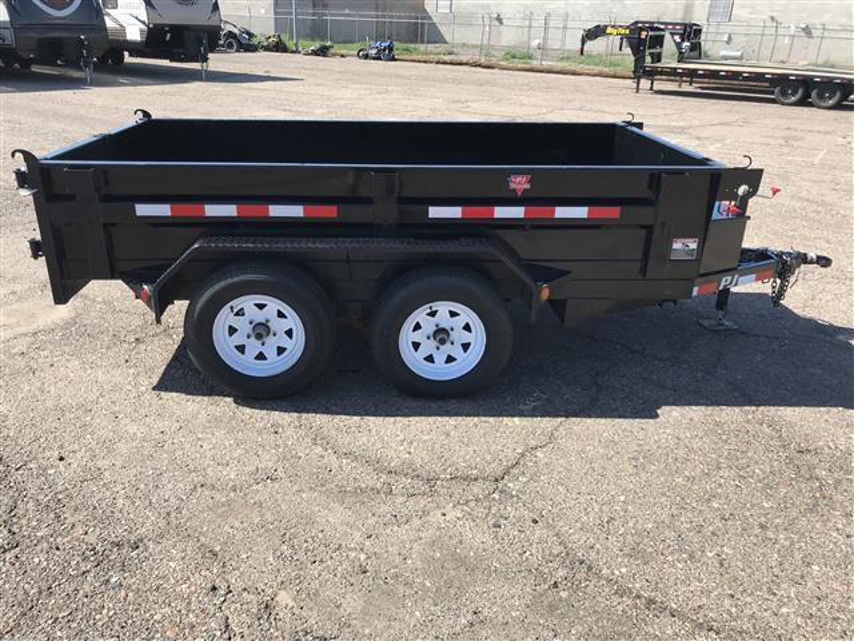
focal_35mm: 28
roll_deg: -4.0
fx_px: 691
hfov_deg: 63.4
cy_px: 320
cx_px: 427
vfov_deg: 49.7
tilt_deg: -24.6
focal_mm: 3.99
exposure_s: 1/1244
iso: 20
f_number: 1.8
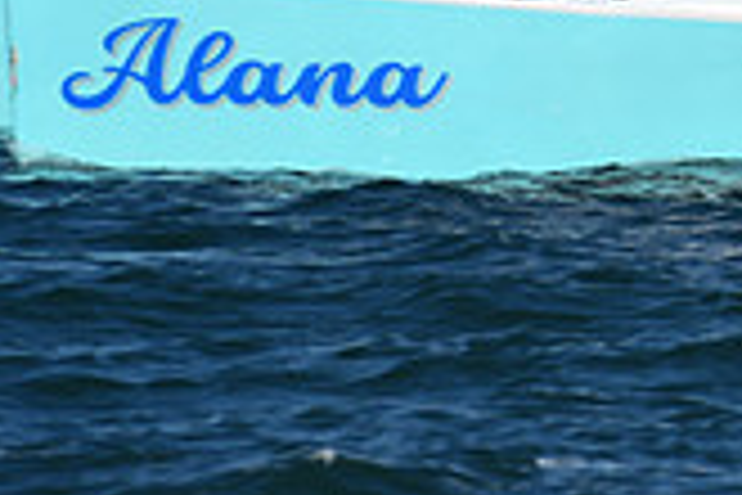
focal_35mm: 711
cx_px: 1255
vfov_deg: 1.9
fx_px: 14653
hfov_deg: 2.9
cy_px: -218
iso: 100
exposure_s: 1/800
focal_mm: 135
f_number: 10
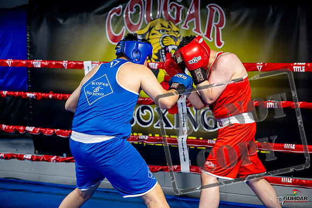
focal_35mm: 78
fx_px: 676
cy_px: 104
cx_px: 156
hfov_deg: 26.0
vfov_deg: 17.5
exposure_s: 1/1000
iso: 4000
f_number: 2
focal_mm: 78
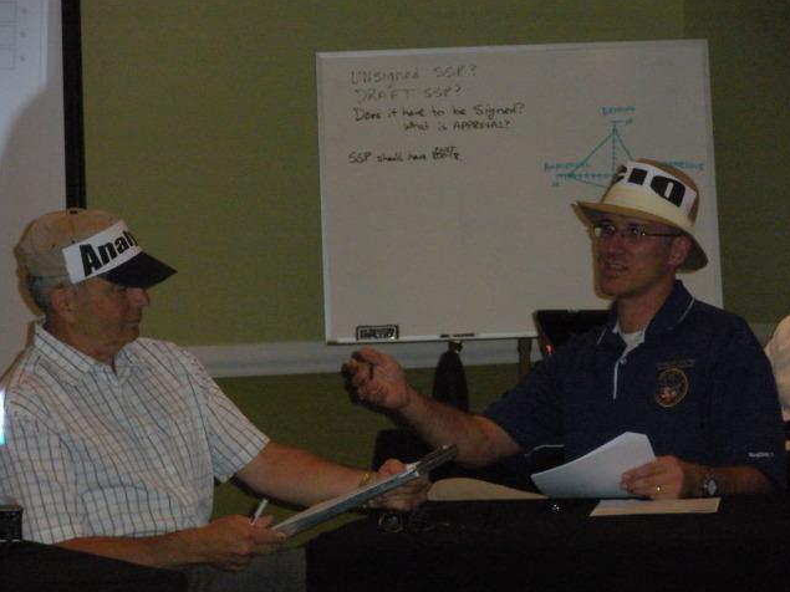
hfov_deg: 16.2
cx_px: 397
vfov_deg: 12.1
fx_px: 2784
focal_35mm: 122
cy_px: 295
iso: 800
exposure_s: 1/125
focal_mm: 21.2
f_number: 5.3
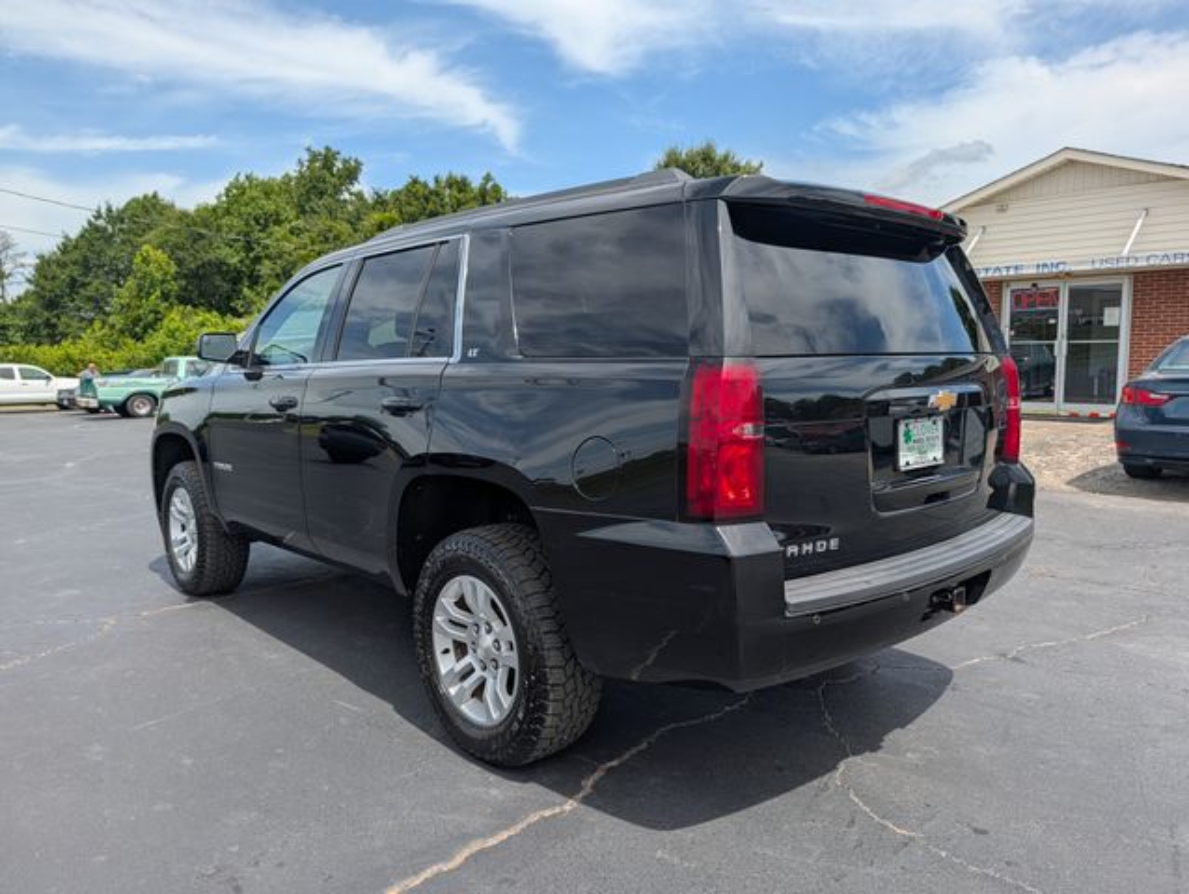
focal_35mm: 24
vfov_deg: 56.9
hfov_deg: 71.5
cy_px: 447
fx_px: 825
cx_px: 594
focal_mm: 6.9
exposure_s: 1/1272
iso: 22
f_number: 1.68
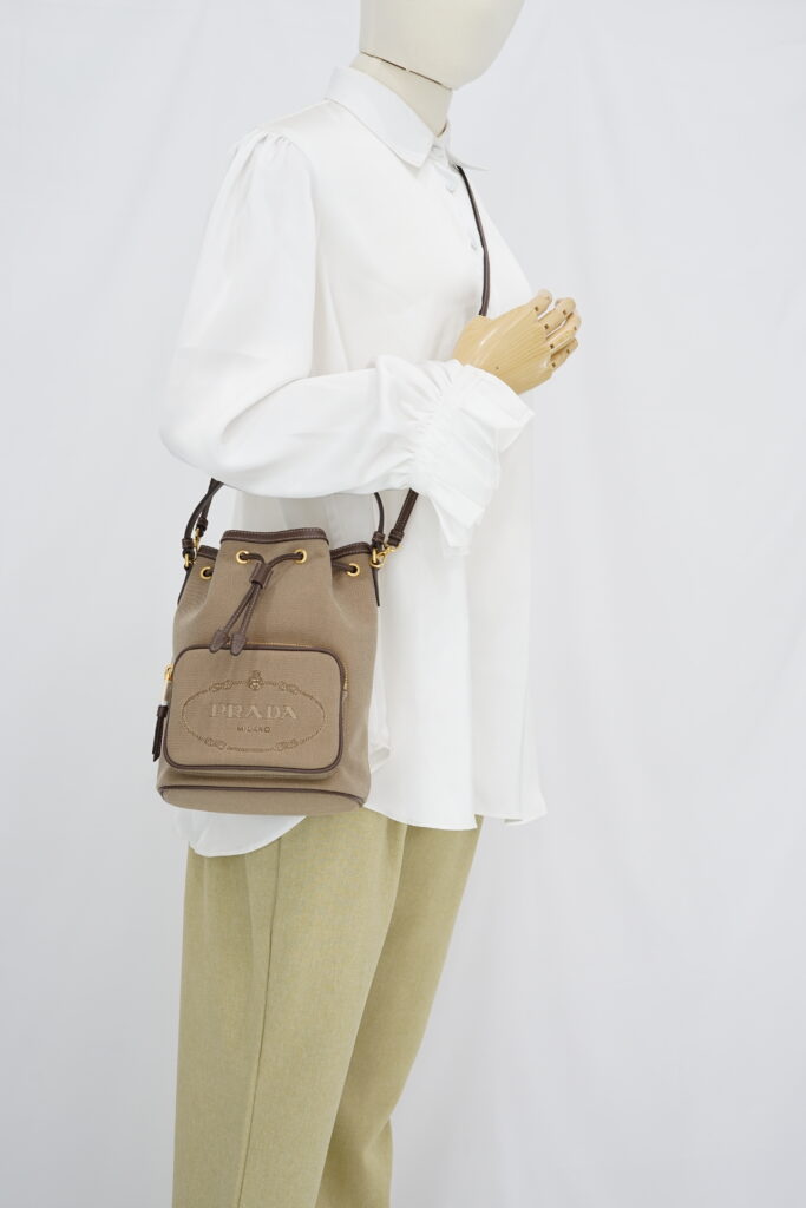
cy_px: 604
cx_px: 403
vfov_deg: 39.6
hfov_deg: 27.0
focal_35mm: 50
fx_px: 1678
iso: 640
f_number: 6.3
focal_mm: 50
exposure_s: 1/10
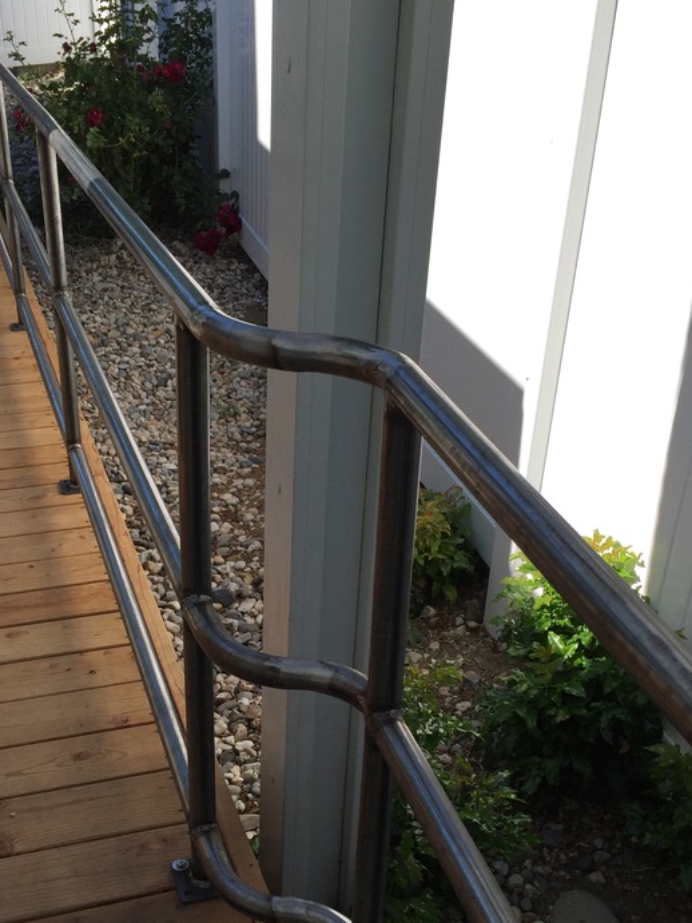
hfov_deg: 33.5
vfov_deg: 43.4
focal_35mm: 43
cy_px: 590
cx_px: 291
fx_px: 1146
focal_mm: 4.15
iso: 32
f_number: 2.2
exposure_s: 1/1721
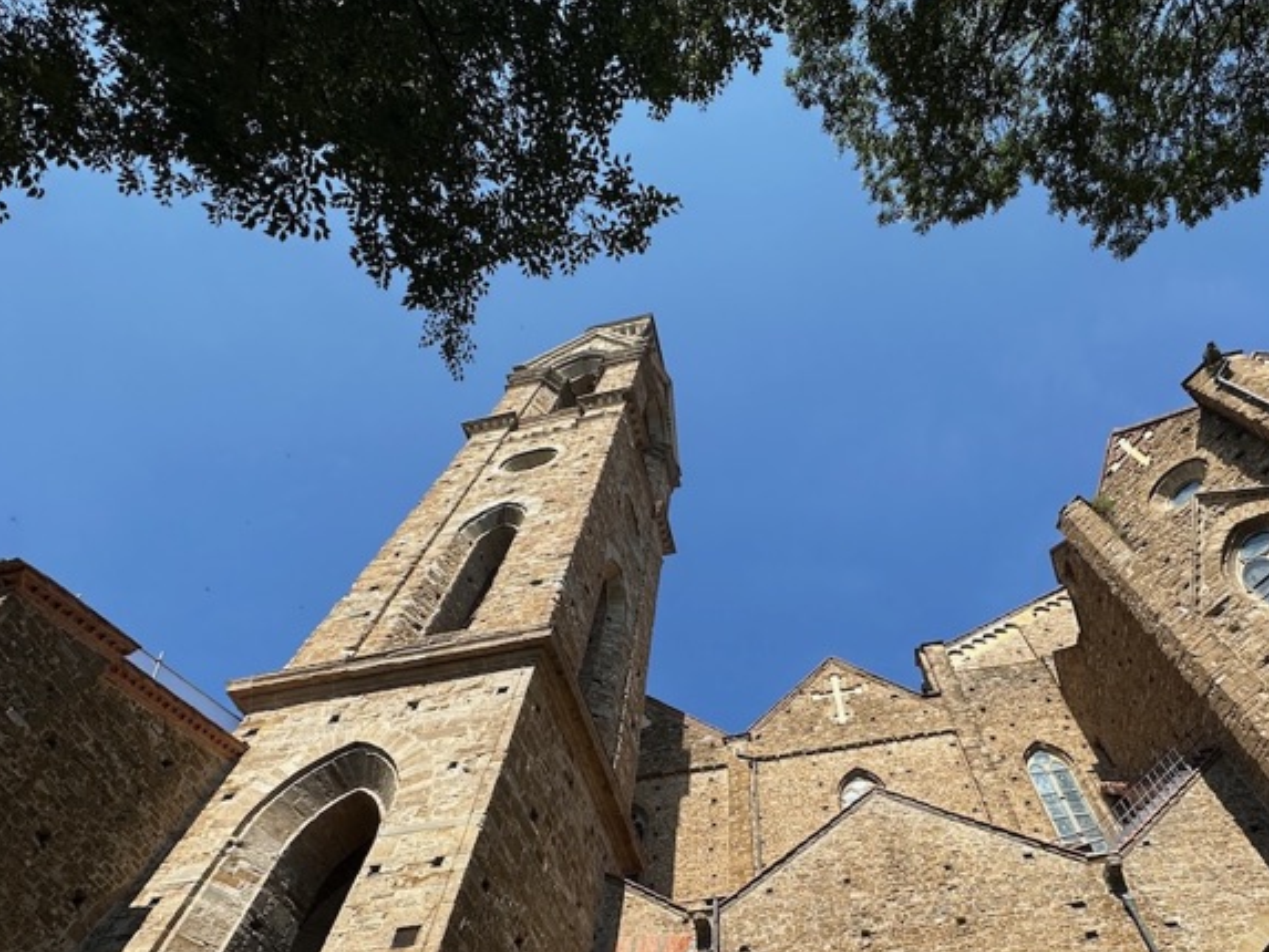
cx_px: 737
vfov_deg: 57.5
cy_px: 732
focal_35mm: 22
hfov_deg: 75.8
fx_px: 807
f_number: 2.2
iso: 40
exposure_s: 1/1770
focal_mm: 2.22
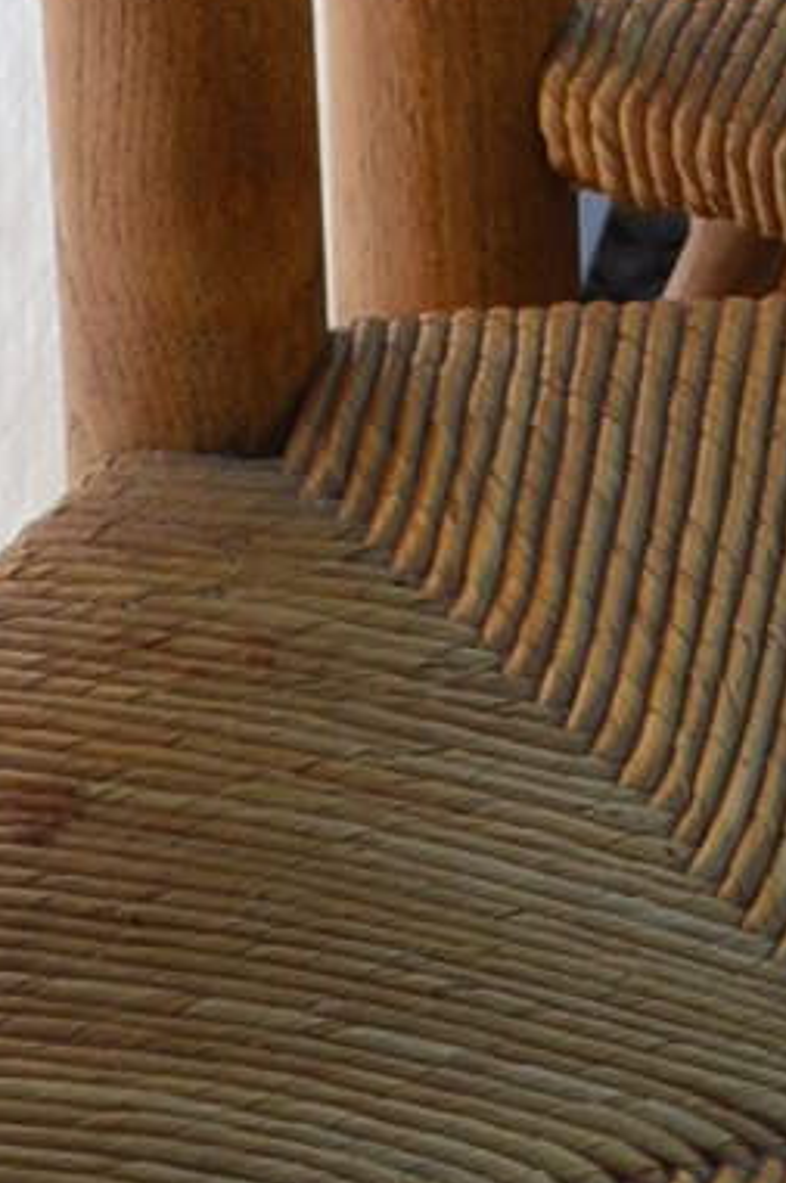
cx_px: 1389
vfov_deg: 6.7
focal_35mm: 308
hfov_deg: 4.4
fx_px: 10114
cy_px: -196
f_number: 6.3
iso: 100
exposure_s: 1/160
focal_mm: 26
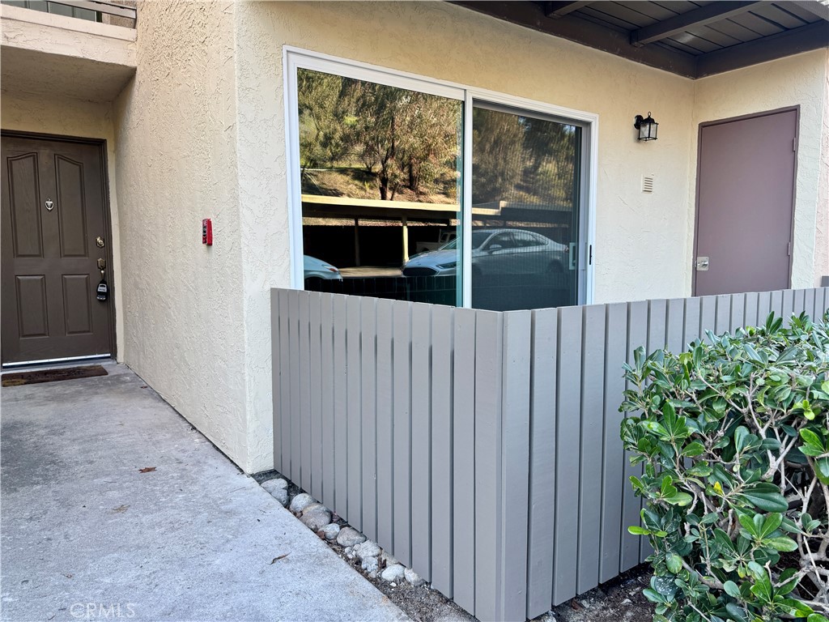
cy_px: 311
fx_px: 575
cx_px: 414
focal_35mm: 24
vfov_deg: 56.8
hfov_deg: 71.6
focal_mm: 6.76
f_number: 1.78
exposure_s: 1/227
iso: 64
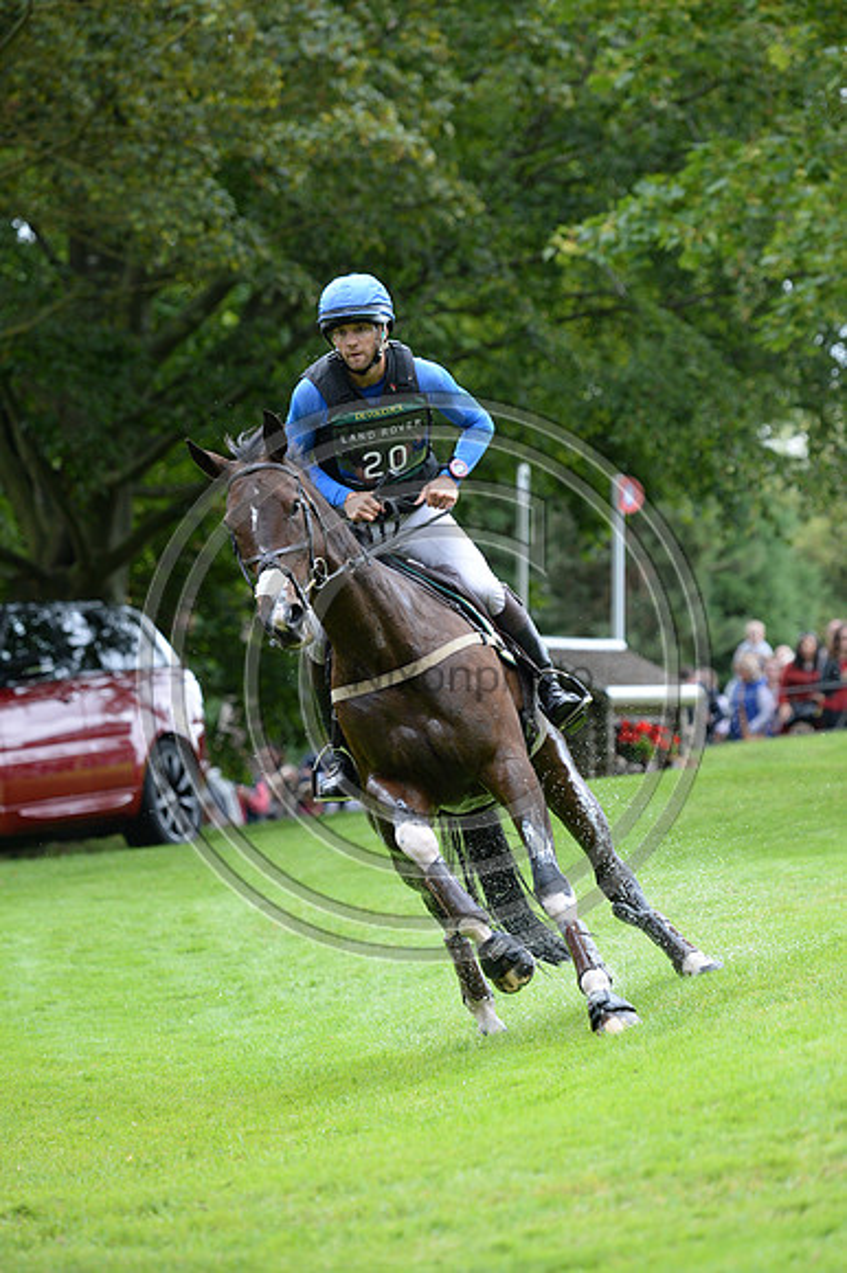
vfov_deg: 8.6
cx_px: 424
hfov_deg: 5.7
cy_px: 636
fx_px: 8479
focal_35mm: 240
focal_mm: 240
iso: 2000
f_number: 5.6
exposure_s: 1/800
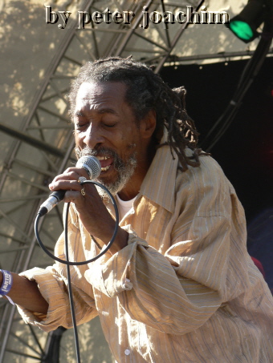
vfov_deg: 11.4
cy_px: 182
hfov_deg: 8.5
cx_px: 136
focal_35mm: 174
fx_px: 1829
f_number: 4
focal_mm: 29.7
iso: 64
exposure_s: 1/100
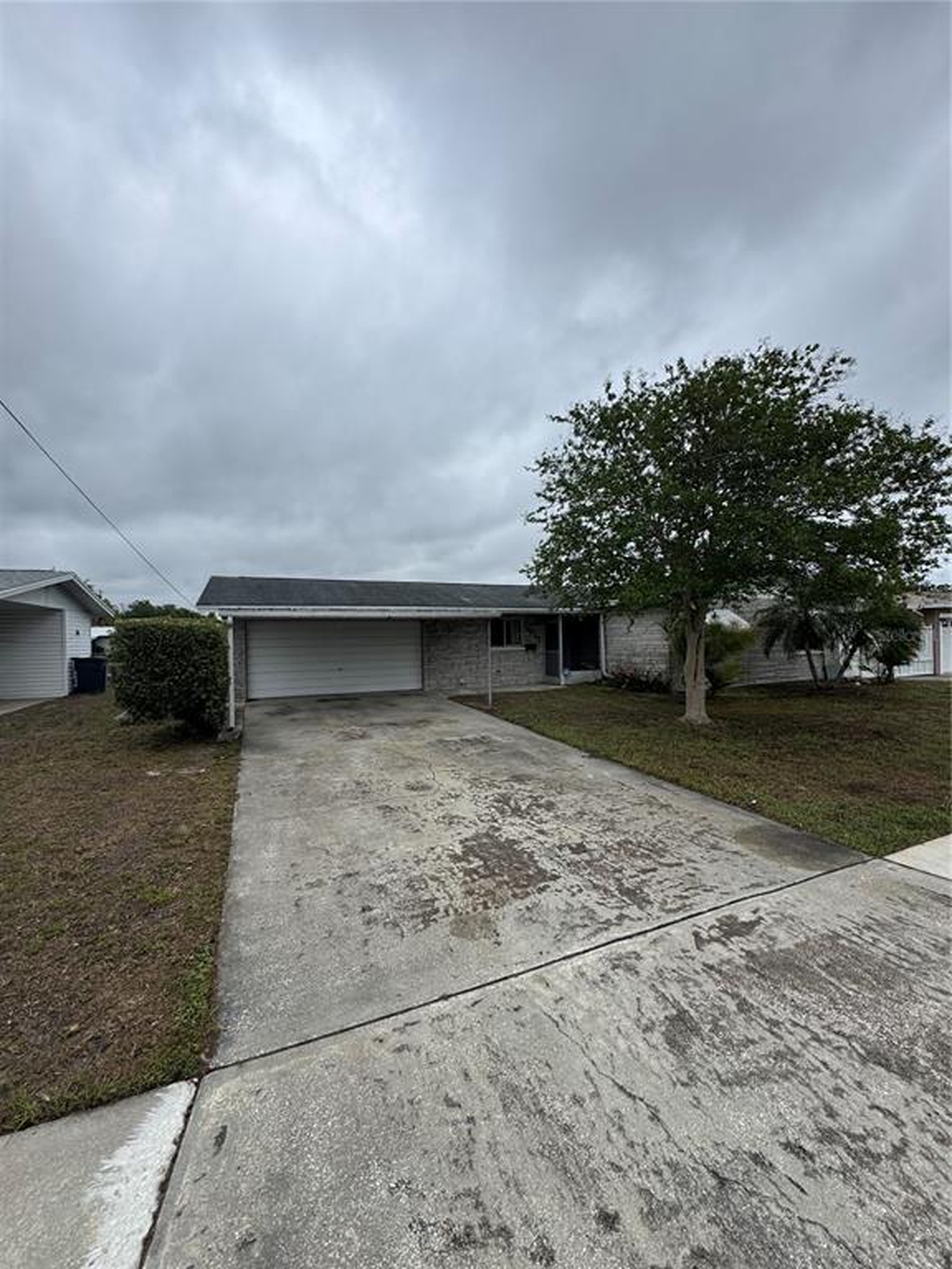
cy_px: 634
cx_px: 476
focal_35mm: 14
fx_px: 513
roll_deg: +0.1
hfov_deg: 85.7
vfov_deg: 102.1
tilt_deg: +1.2
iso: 50
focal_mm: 2.22
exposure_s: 1/2494
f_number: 2.2
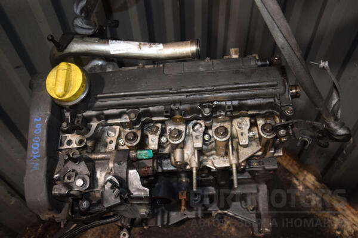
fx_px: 268
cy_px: 119
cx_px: 179
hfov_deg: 67.4
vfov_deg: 47.9
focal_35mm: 27
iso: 800
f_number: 5
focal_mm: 18
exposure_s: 1/60
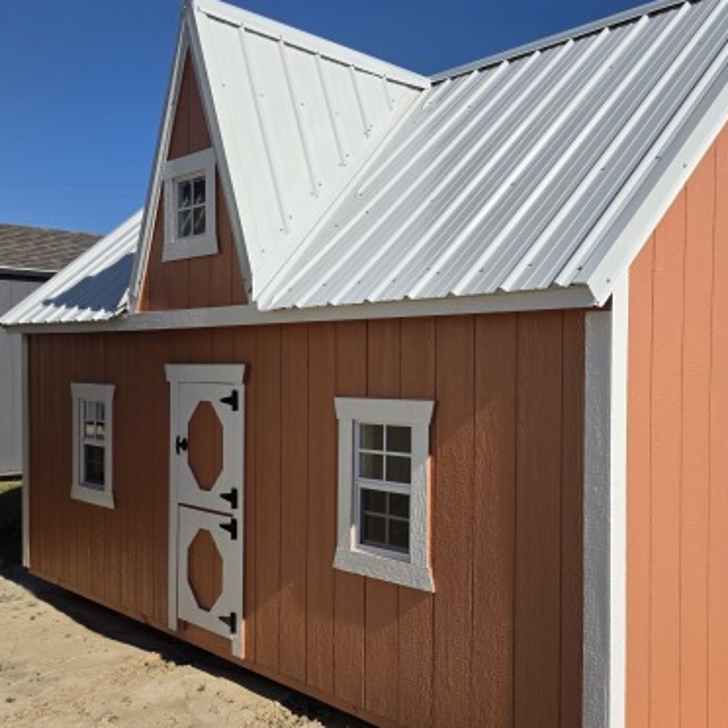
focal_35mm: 35
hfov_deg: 46.1
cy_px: 387
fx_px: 833
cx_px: 515
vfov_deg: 47.2
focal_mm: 6.3
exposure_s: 1/7944
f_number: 1.7
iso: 50
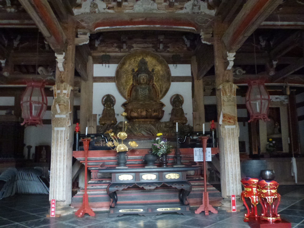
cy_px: 114
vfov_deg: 46.8
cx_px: 152
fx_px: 263
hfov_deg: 60.0
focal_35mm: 30
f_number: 3.5
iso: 800
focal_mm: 5.4
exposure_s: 1/4
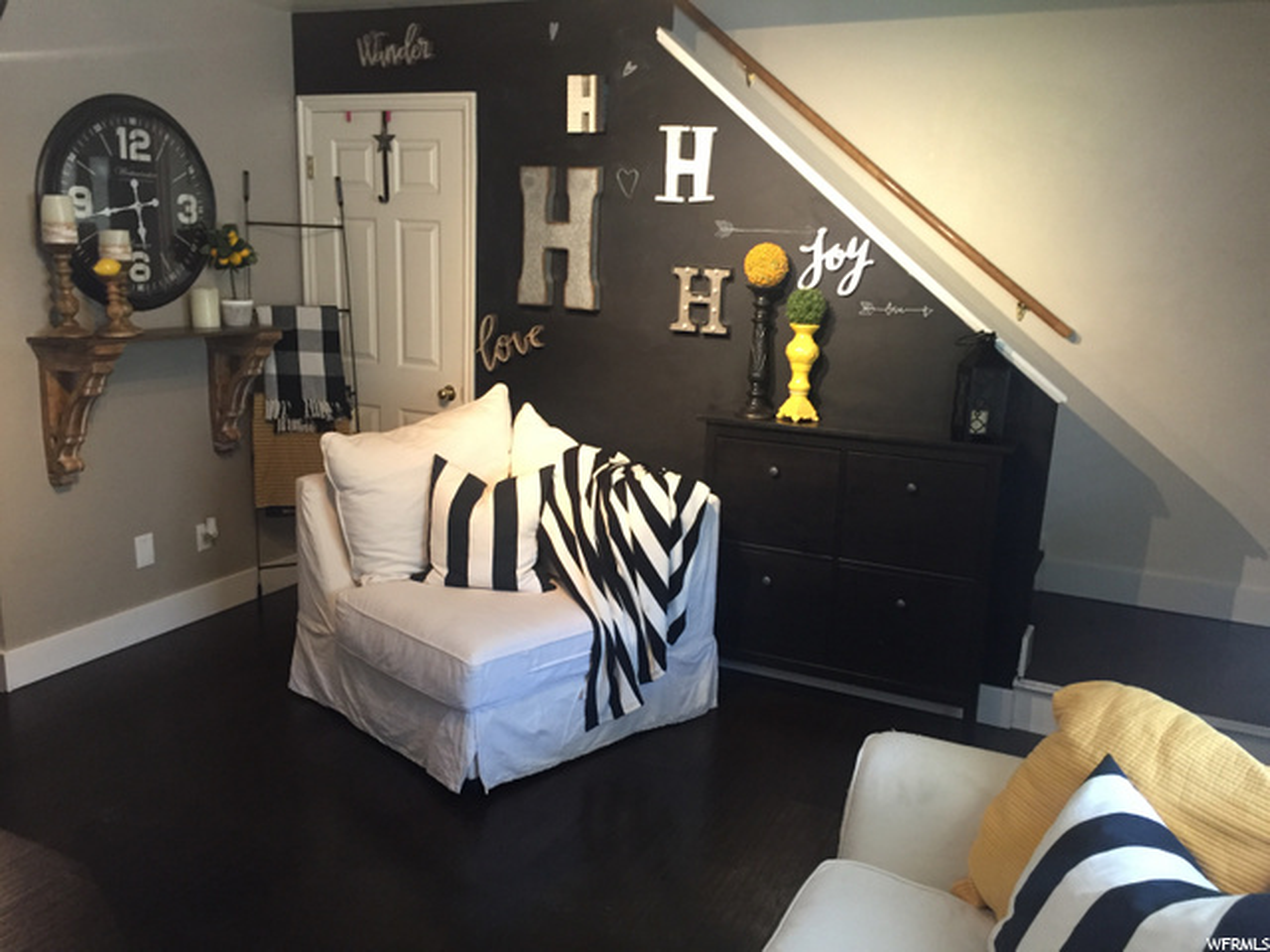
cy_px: 476
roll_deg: -3.4
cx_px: 635
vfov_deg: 48.2
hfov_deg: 61.7
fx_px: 1064
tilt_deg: -13.8
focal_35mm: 29
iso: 250
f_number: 2.2
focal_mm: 4.15
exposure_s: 1/24
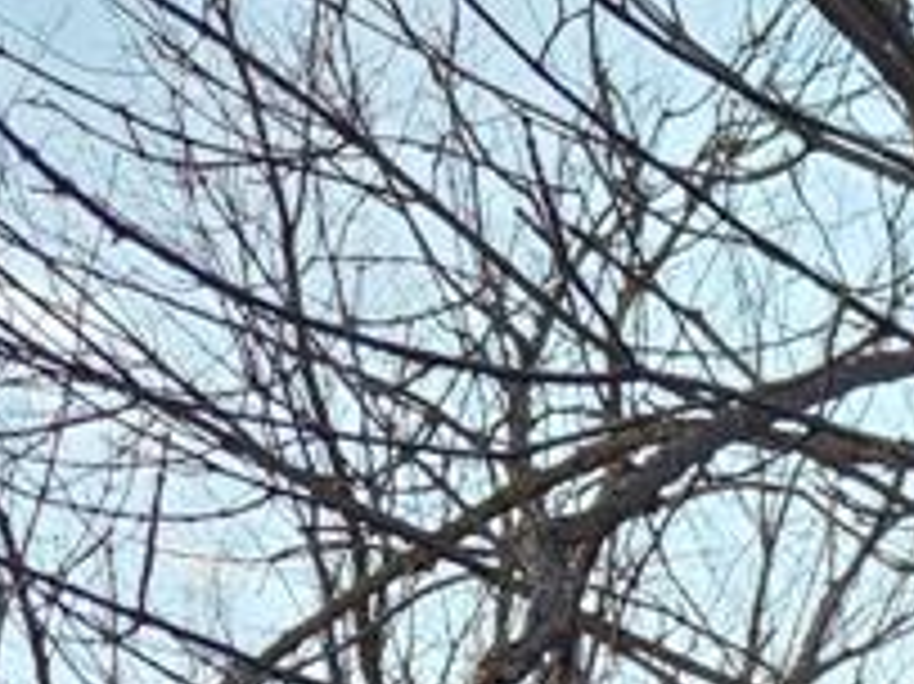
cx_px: 1702
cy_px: 1575
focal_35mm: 116
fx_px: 3061
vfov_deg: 11.0
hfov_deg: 14.6
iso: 20
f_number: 1.8
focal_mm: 5.4
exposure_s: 1/528
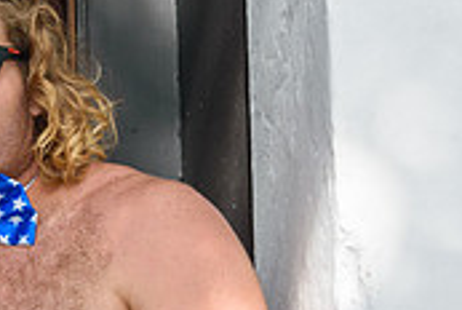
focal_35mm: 201
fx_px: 2584
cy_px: 351
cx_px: -251
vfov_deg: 6.8
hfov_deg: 9.9
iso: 100
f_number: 6.3
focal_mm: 40
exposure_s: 1/160
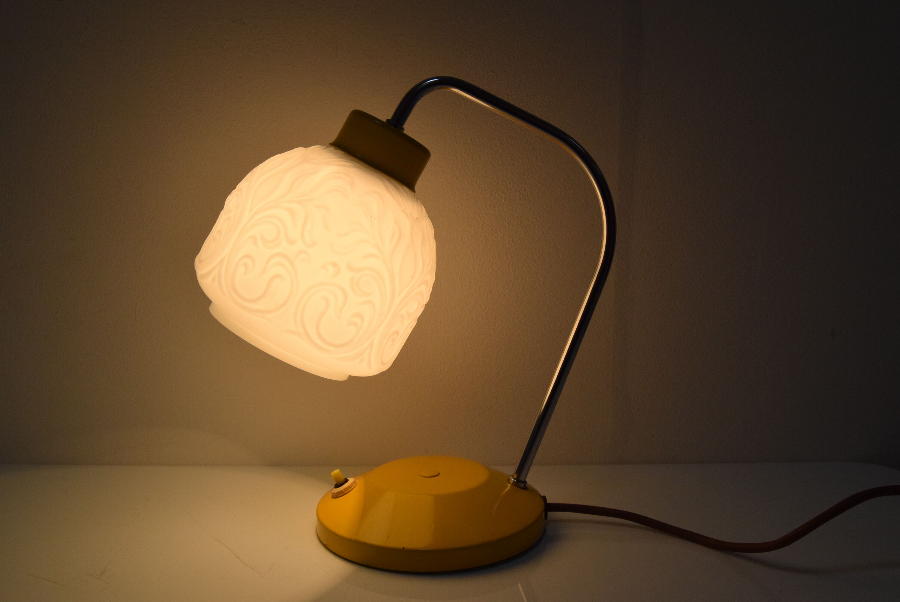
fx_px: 863
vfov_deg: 38.4
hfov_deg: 55.1
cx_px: 450
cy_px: 301
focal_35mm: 34
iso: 1600
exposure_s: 1/640
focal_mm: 23
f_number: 10
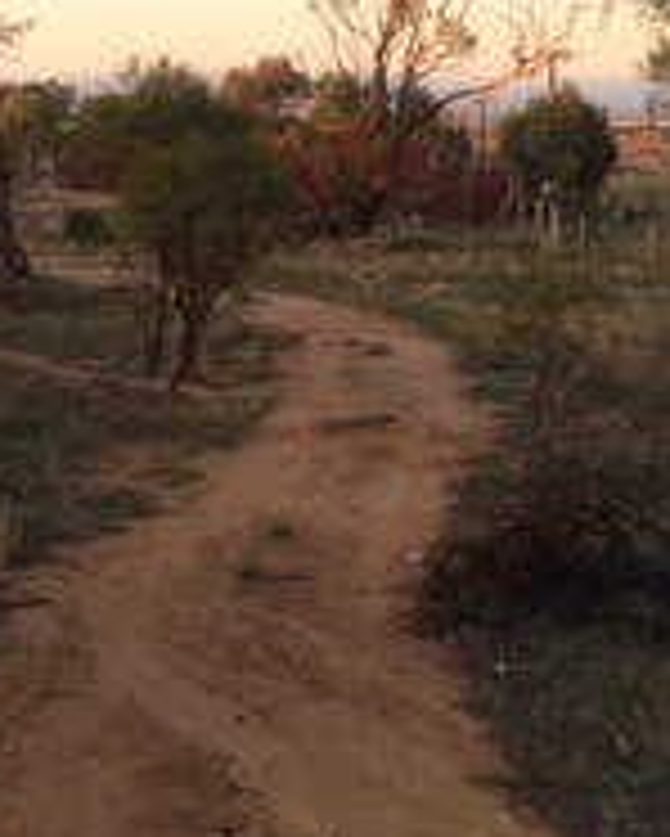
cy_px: 153
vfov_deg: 23.7
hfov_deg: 19.2
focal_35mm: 79
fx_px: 1957
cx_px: 117
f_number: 2.2
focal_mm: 4.15
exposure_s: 1/129
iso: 32
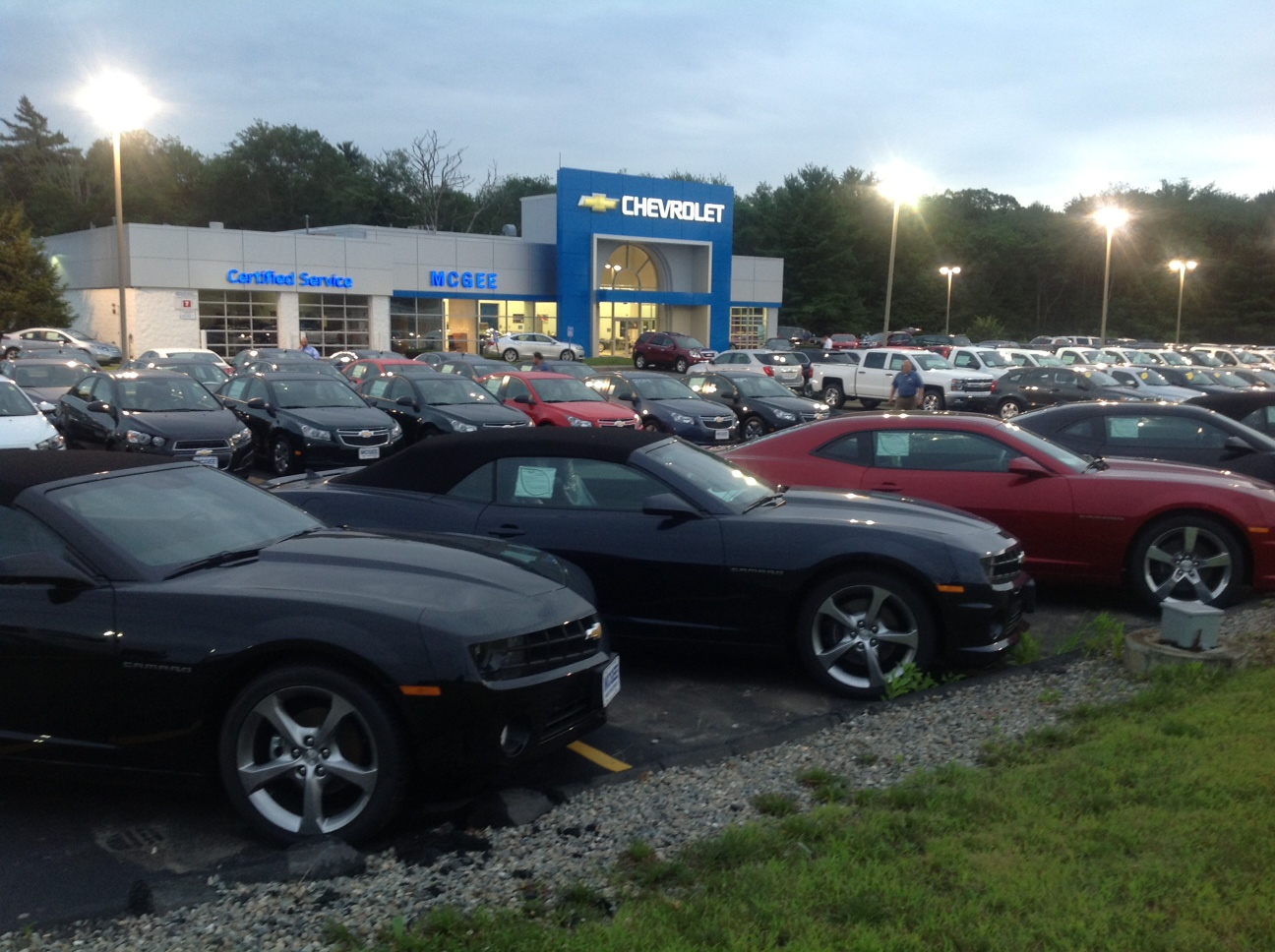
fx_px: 1287
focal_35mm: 35
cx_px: 638
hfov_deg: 52.7
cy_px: 476
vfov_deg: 40.6
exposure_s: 1/15
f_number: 2.4
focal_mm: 4.28
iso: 64
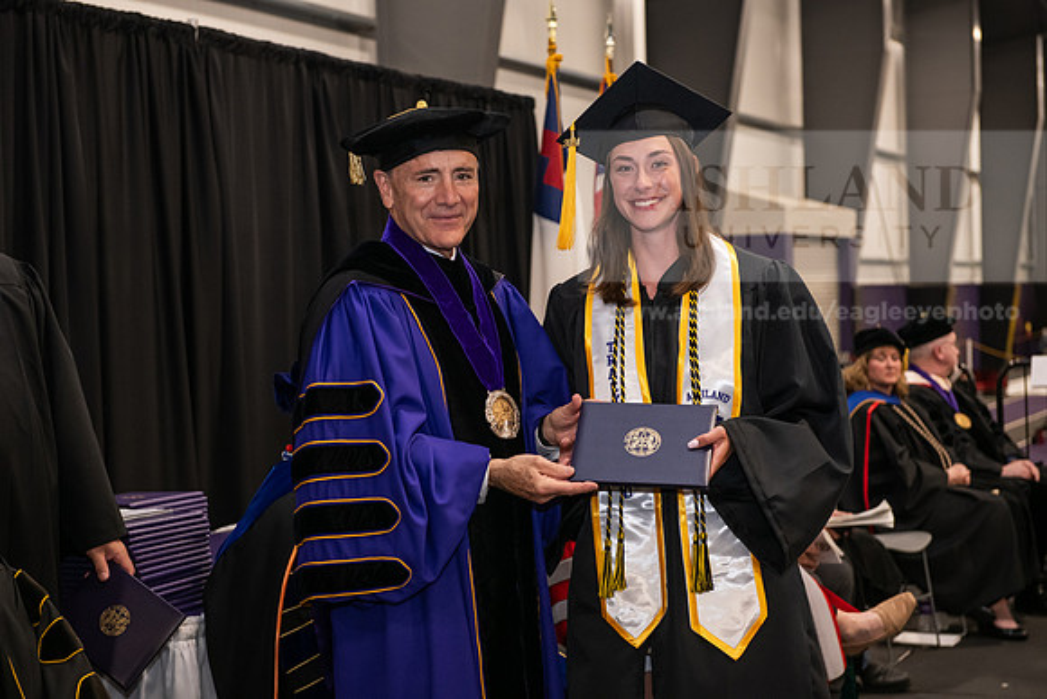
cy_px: 350
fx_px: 2036
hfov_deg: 28.8
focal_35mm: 70
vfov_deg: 19.5
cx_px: 524
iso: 2000
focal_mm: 70
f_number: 5
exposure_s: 1/125
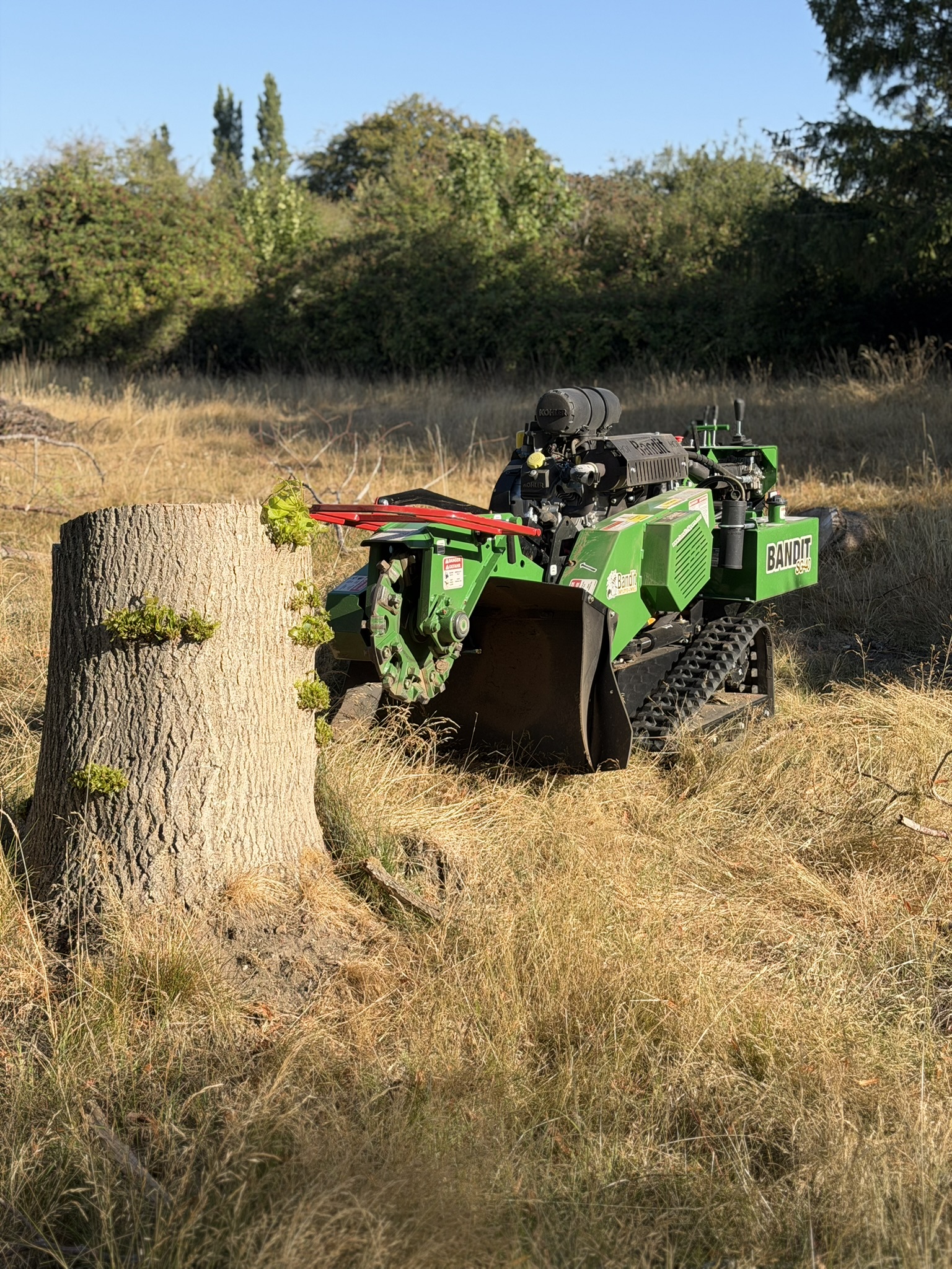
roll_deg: -0.6
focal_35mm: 48
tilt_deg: -9.4
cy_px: 634
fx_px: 1760
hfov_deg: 30.3
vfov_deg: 39.7
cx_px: 476
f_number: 1.78
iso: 64
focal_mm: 6.76
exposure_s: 1/2415
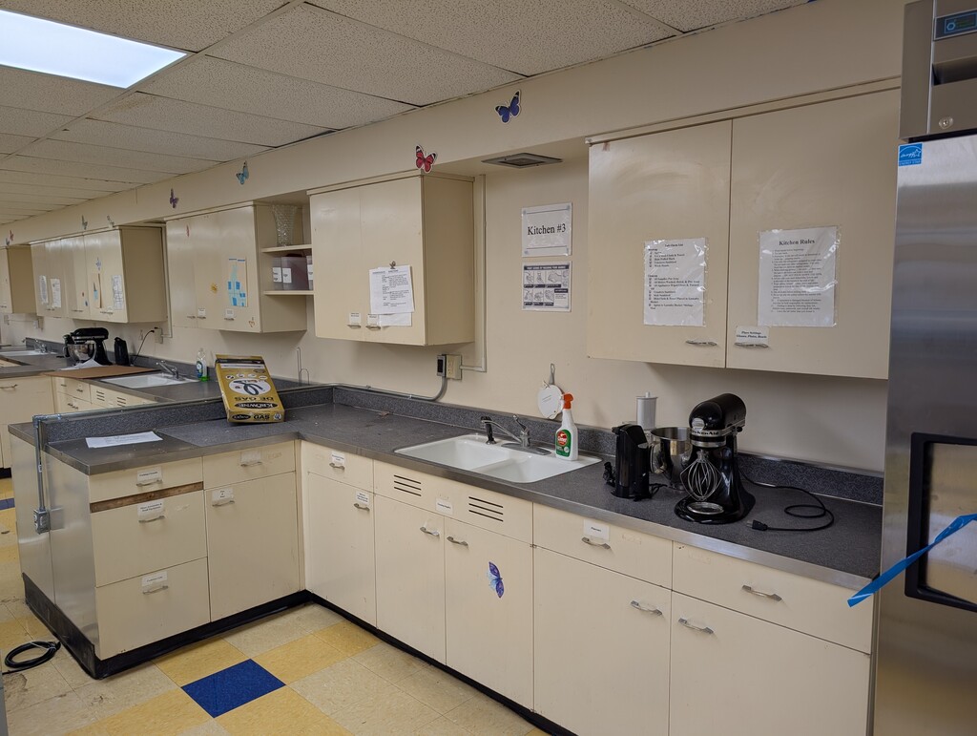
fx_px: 678
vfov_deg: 56.9
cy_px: 368
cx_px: 488
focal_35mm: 24
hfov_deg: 71.5
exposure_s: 1/191
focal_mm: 6.9
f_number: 1.68
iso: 19
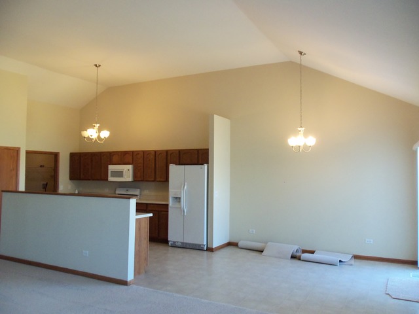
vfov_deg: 48.2
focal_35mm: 29
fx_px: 351
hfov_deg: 61.7
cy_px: 157
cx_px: 210
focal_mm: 5.2
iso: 160
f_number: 3.4
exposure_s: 1/30
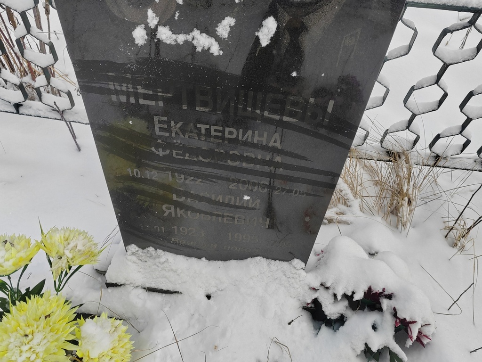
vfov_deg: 51.4
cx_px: 241
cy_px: 181
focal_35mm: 27
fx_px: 376
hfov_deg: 65.3
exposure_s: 1/568
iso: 100
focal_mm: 5.52
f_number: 1.9
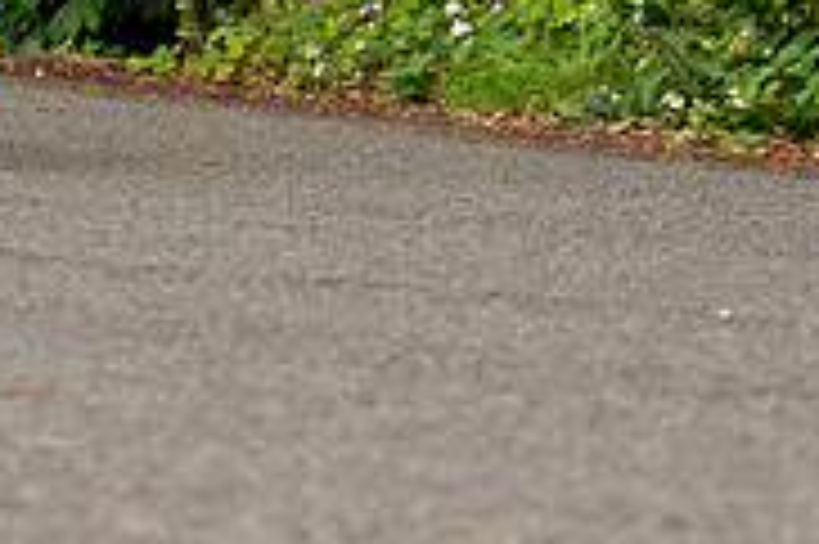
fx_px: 9433
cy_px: -380
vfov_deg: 3.3
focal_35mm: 415
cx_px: -593
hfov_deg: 4.9
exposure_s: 1/800
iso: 400
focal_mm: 70
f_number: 3.5
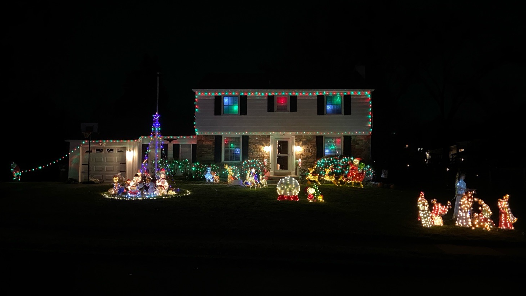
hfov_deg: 66.1
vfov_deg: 40.2
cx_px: 261
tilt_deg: +1.9
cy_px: 147
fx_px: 404
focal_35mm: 29
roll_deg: -0.2
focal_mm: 4.25
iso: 1000
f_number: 1.8
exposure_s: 1/30
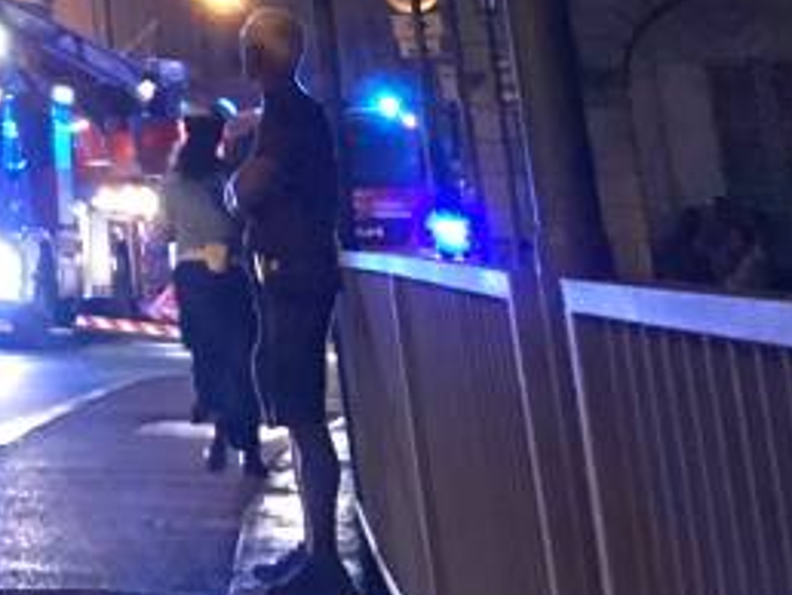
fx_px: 2542
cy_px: -491
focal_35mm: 111
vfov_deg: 12.2
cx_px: -694
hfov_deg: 15.0
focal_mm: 3.99
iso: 100
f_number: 1.8
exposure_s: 1/4
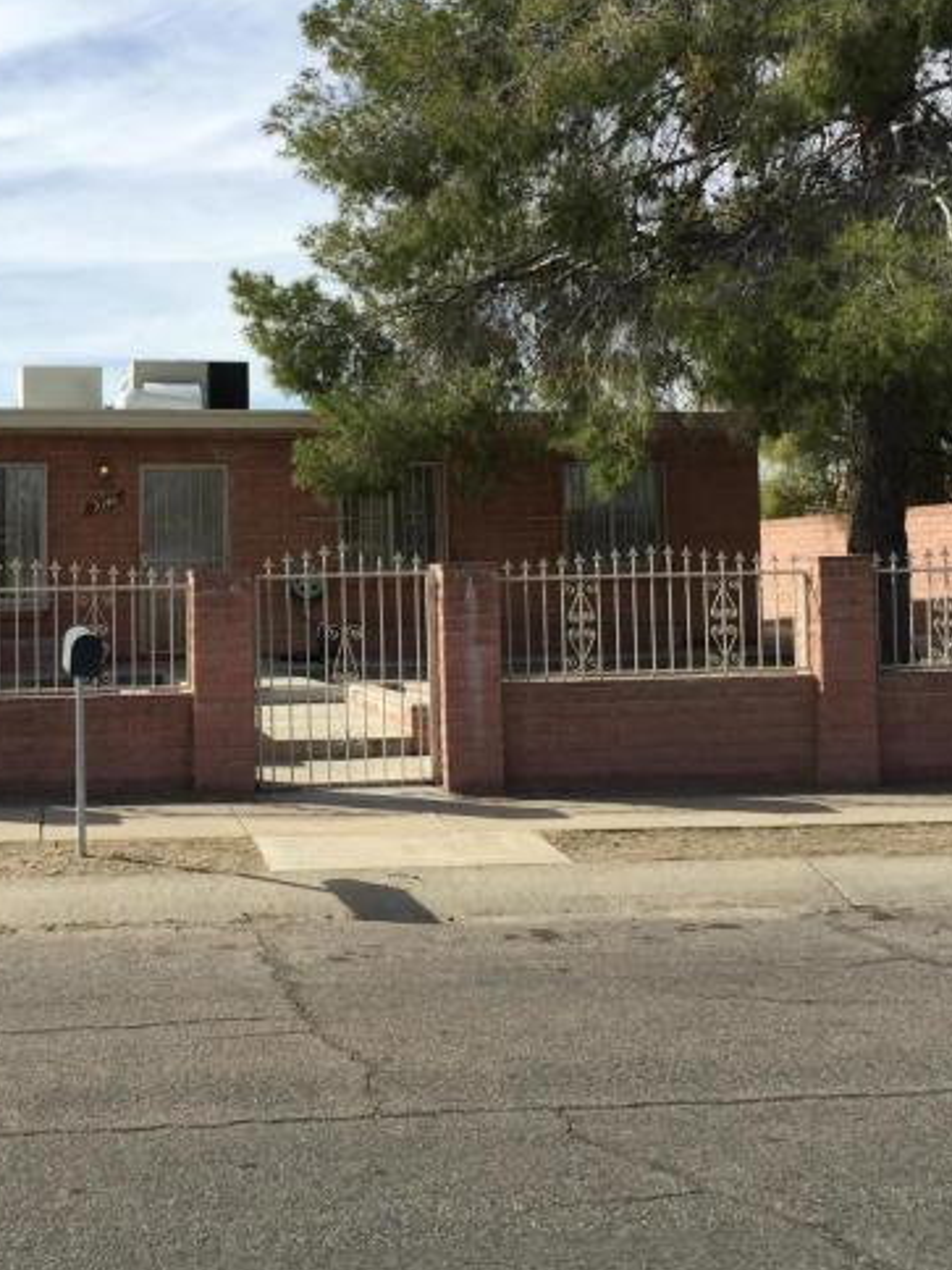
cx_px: 296
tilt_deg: +4.5
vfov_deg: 41.2
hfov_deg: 31.2
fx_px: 1687
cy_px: 556
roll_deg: +0.1
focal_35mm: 46
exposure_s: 1/1883
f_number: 2.2
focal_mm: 4.15
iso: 32
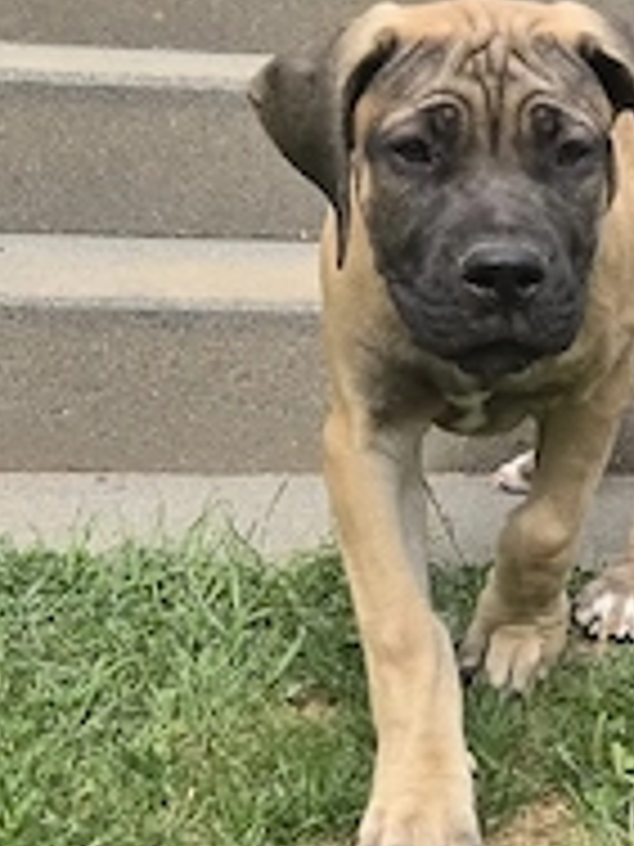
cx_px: 558
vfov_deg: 37.9
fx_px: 1197
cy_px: 634
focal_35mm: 49
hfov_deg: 28.6
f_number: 1.8
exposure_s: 1/2000
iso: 80
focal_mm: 5.4
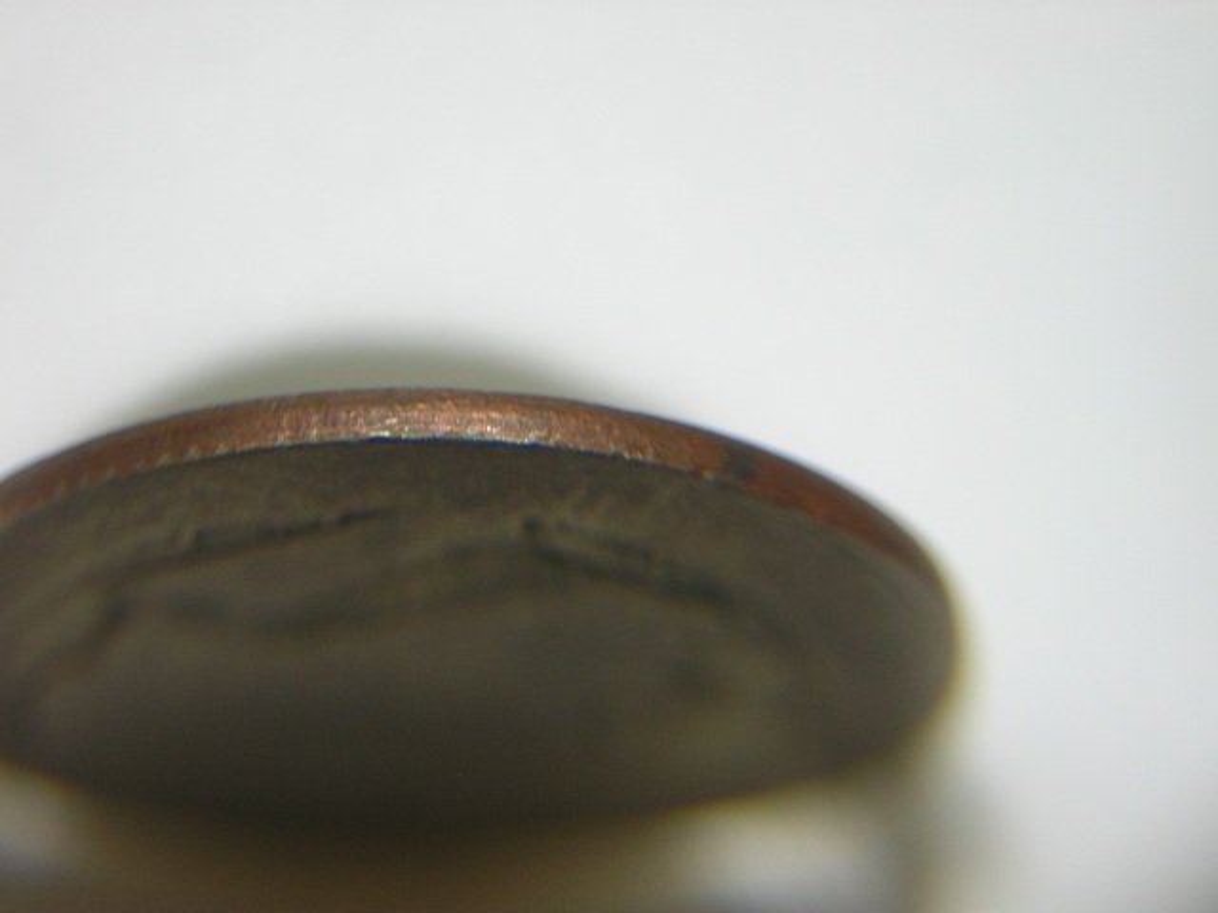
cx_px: 609
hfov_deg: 33.2
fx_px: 2041
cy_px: 456
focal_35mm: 58
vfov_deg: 25.2
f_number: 3.3
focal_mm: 7.6
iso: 100
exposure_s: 1/10.1
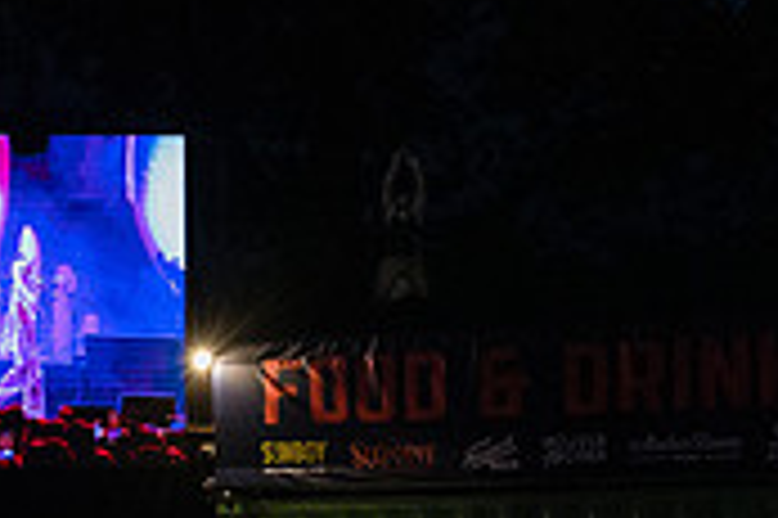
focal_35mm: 112
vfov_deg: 11.9
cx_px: 400
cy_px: 655
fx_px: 2418
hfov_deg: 18.3
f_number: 3.5
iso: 5000
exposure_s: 1/320
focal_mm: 32
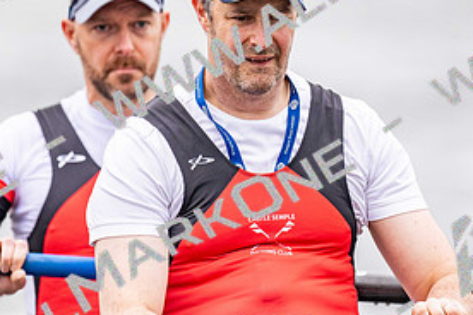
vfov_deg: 1.1
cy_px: 134
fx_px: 16580
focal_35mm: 1262
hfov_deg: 1.6
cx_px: 305
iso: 800
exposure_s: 1/2500
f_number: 4
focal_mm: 600
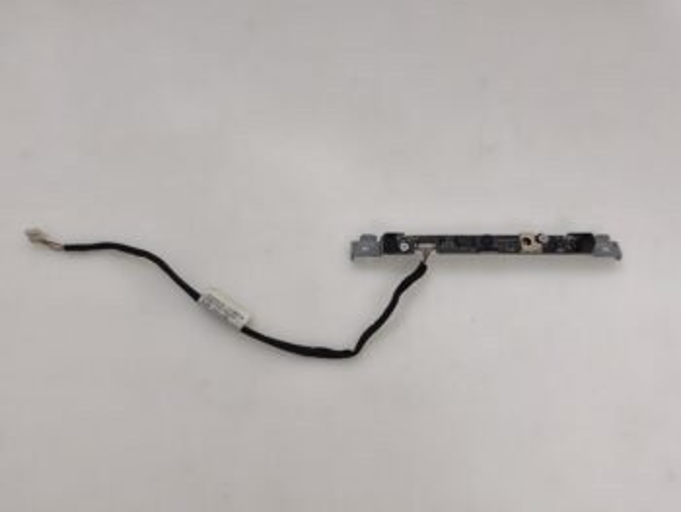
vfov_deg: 40.7
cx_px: 340
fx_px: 689
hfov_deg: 52.6
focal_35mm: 35
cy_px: 256
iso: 320
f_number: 1.6
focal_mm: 6.57
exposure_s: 1/50
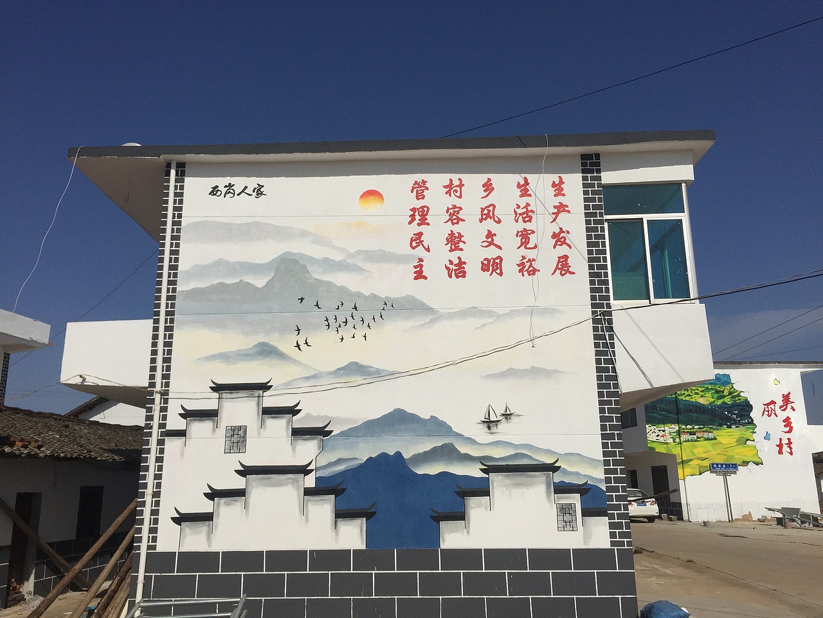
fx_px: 689
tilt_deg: +11.7
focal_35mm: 29
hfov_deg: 61.7
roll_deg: +0.3
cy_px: 309
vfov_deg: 48.2
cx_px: 412
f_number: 2.2
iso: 40
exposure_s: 1/13333
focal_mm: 4.15
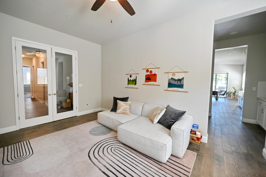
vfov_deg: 81.1
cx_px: 133
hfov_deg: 104.3
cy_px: 88
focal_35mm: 14
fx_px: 103
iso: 800
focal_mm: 14
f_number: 4
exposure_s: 1/125
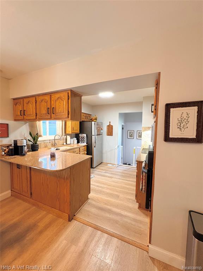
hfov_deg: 85.7
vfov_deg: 102.1
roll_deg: -0.8
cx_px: 102
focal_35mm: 14
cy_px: 136
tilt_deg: -3.0
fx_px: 109
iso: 250
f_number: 2.2
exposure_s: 1/60
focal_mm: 2.22
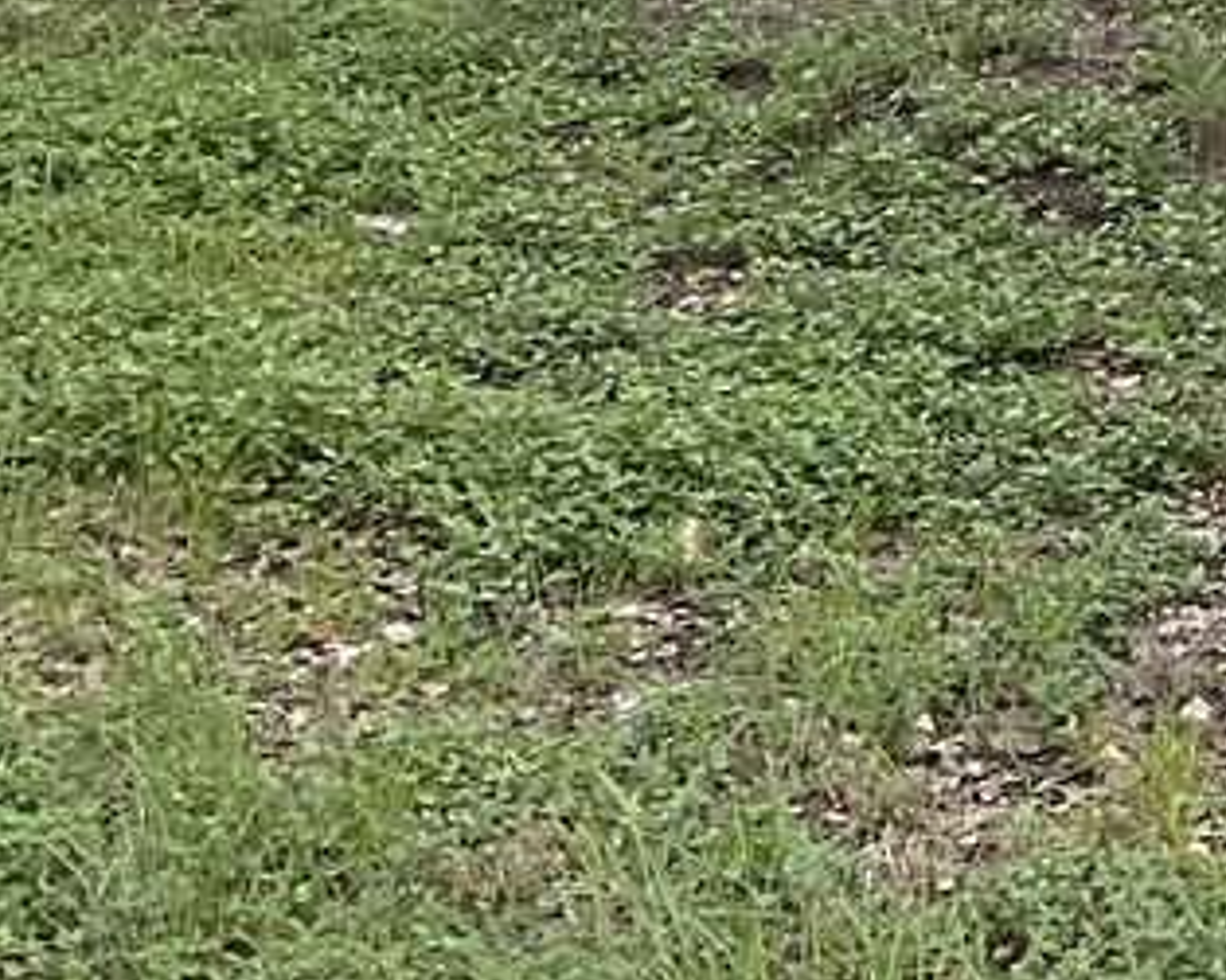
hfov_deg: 12.9
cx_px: 2479
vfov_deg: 10.9
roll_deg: +2.0
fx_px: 4716
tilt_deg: -4.1
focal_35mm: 130
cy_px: -957
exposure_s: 1/642
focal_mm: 3
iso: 16
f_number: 1.8
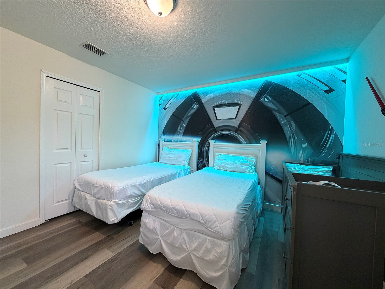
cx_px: 192
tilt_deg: -1.2
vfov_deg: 85.7
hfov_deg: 102.1
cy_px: 144
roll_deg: -1.1
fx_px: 156
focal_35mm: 14
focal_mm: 2.22
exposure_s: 1/120
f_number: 2.2
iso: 250
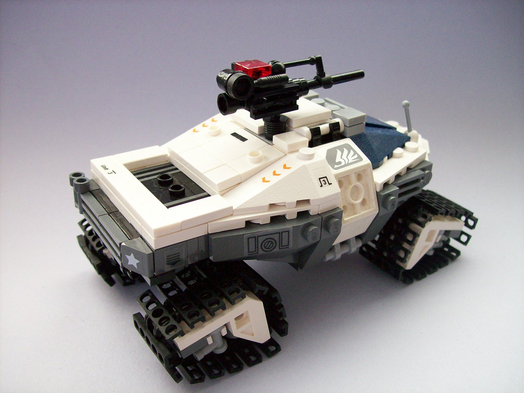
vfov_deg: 39.7
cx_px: 262
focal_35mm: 36
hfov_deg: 51.4
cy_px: 196
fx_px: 545
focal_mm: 6
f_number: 2.7
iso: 119
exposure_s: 1/32
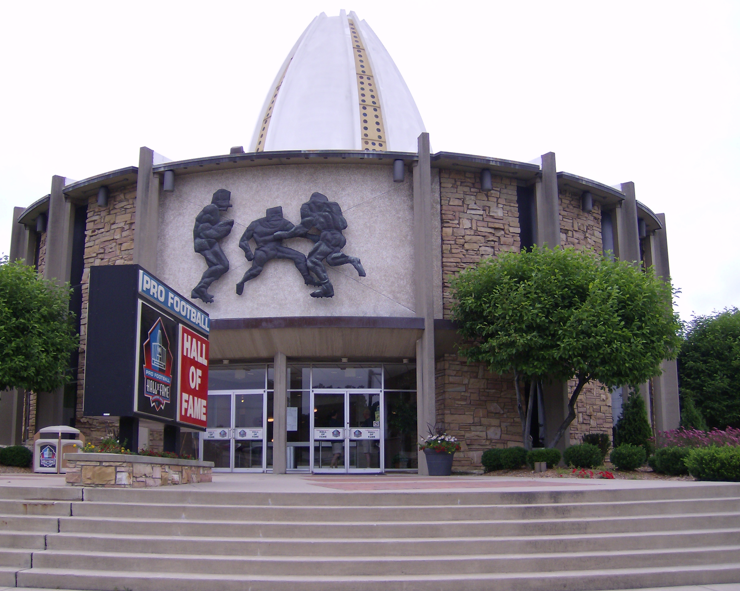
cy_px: 298
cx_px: 345
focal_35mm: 38
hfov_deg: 47.9
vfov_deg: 39.2
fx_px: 832
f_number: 2.8
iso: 100
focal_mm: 6
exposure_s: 1/232
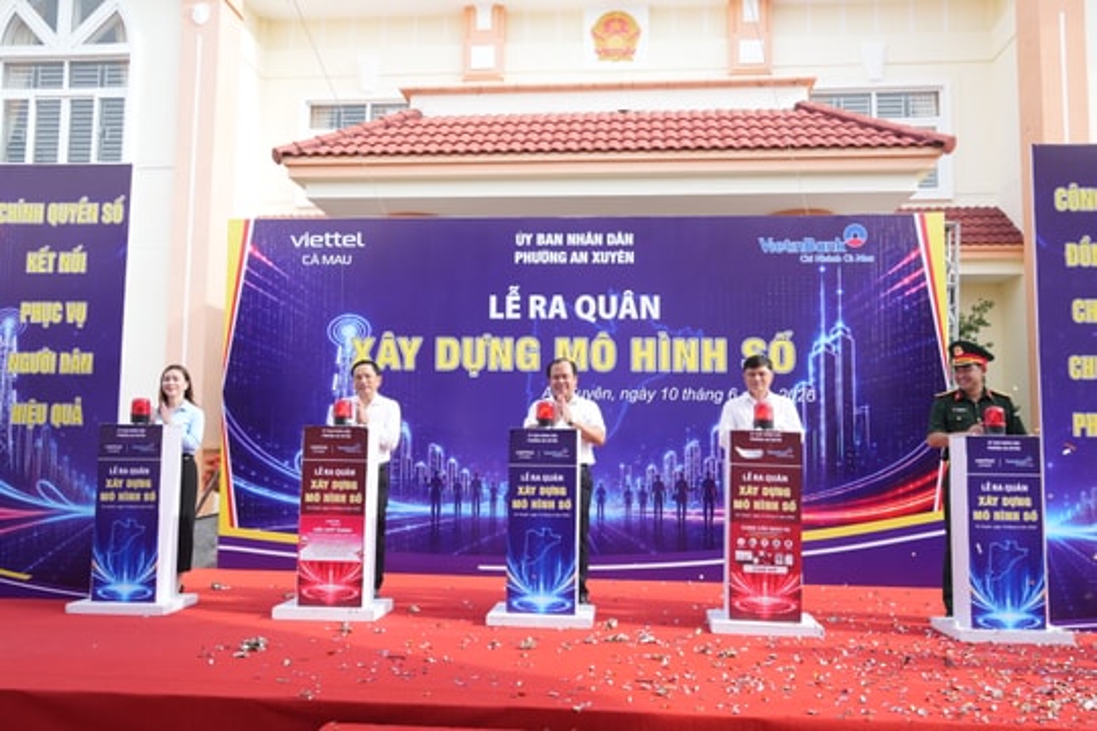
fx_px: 914
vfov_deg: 43.6
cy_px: 366
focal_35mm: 30
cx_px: 548
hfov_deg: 61.9
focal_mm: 30
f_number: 8
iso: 400
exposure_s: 1/250
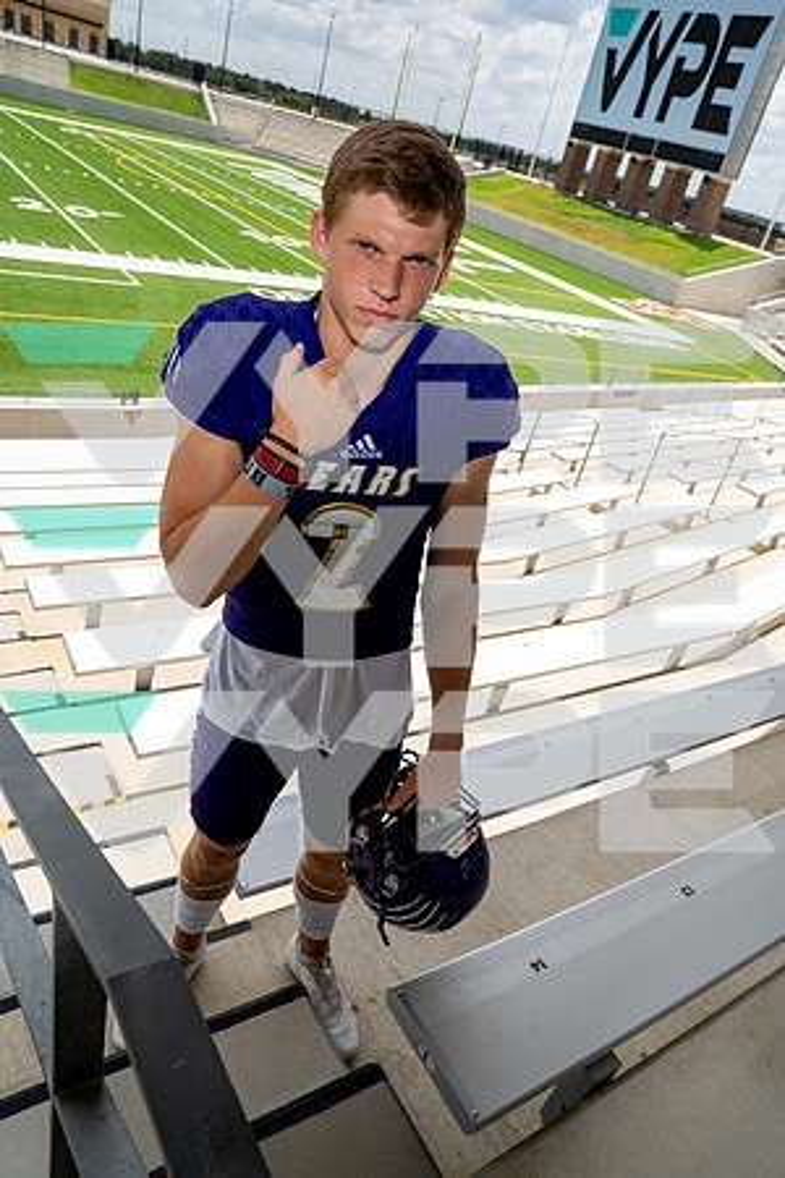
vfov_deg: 73.7
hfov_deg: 53.1
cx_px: 392
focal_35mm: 24
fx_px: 785
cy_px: 589
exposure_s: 1/250
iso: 100
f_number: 6.3
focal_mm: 24
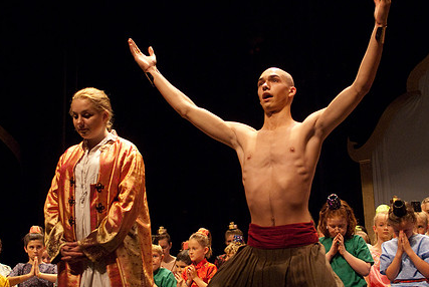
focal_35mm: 57
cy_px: 129
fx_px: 680
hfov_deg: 34.9
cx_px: 247
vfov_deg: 23.8
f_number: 2.8
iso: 1000
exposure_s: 1/160
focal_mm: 28
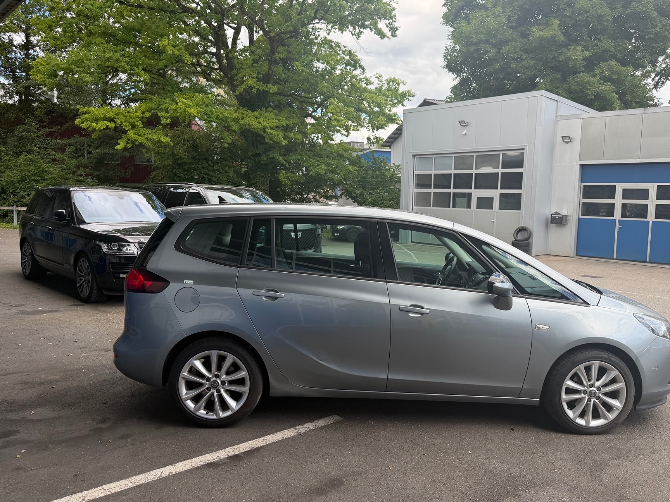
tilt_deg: -6.6
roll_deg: -1.0
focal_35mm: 28
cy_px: 255
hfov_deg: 63.1
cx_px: 389
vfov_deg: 49.7
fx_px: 542
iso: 100
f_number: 1.78
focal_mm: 6.76
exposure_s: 1/1106
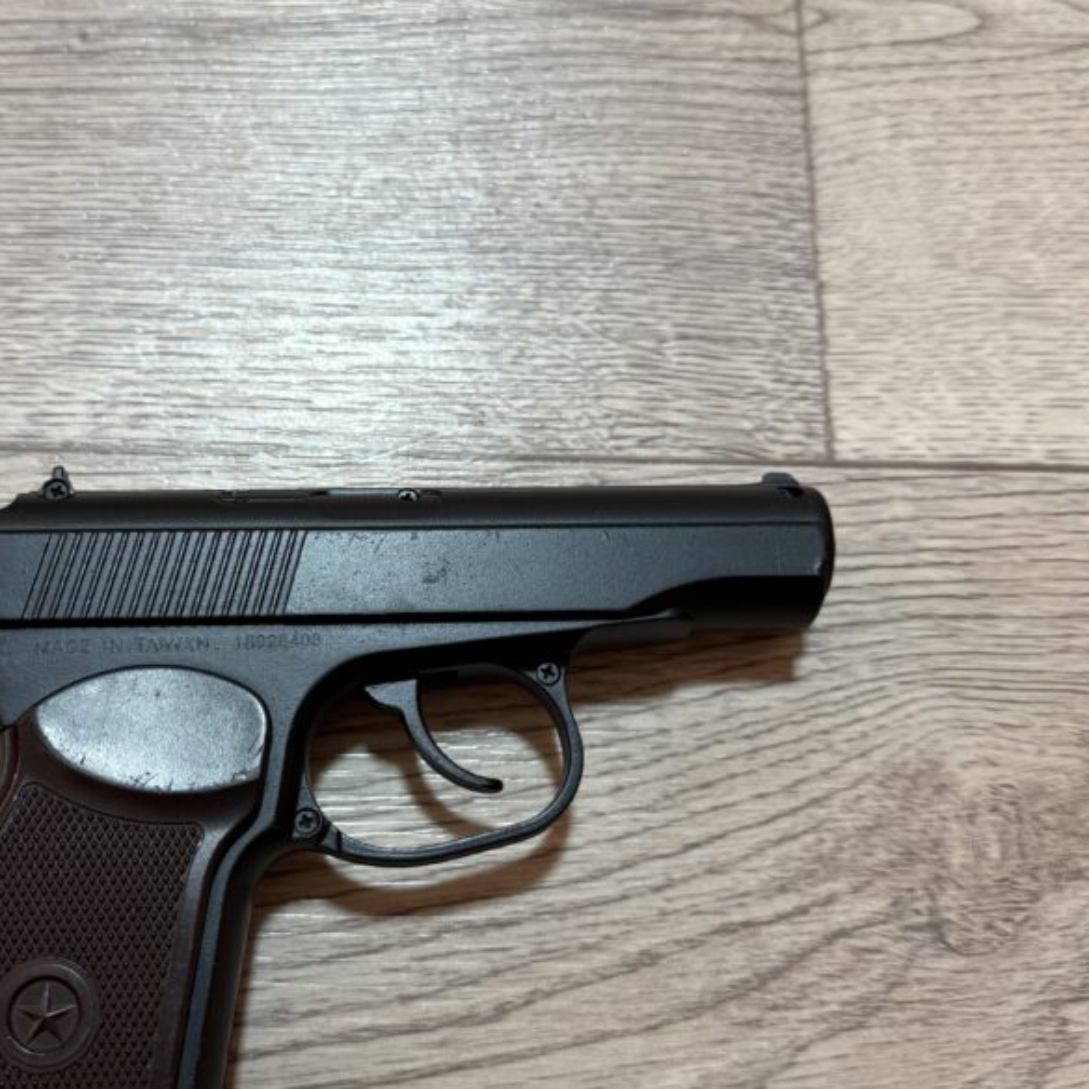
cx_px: 413
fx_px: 1032
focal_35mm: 29
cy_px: 555
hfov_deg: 55.0
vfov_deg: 55.6
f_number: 1.78
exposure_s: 1/60
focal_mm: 6.76
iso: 250
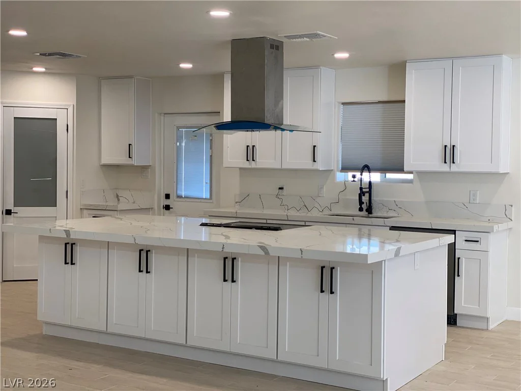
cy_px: 196
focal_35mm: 52
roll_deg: -1.5
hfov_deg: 36.8
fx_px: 783
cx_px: 260
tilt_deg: -2.6
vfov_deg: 28.0
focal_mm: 6
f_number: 2
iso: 100
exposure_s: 1/120
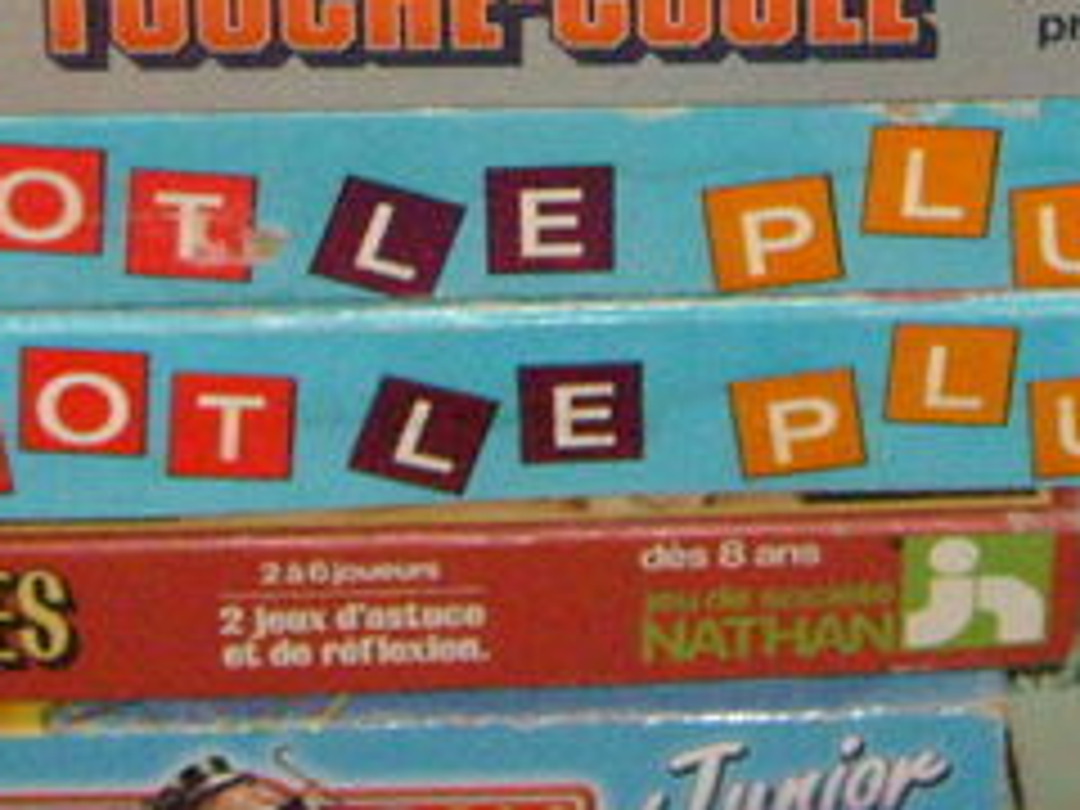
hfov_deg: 13.5
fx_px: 4555
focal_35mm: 146
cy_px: -342
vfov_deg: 9.9
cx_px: 594
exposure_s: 1/45
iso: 400
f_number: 2.8
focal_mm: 5.8
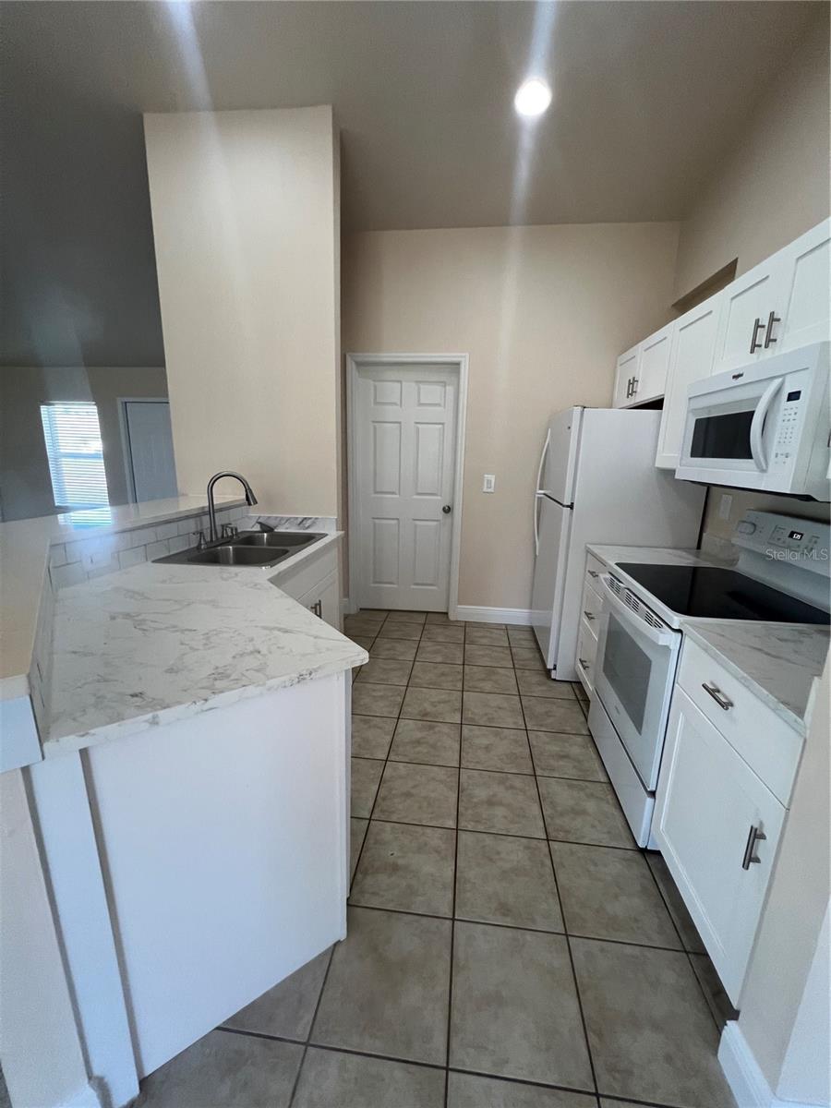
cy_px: 554
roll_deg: -0.7
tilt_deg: -13.0
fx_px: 416
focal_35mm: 13
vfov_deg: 106.2
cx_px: 416
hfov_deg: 89.9
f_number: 1.8
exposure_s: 1/120
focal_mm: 1.57
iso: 200
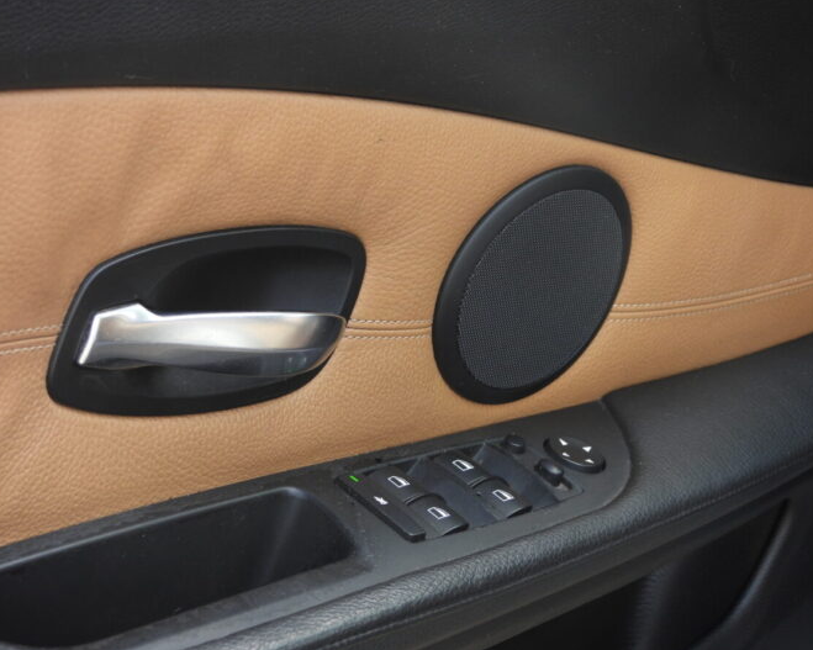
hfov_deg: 20.0
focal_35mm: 96
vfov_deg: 16.0
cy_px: 322
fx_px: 2310
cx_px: 380
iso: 110
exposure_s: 1/60
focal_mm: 16.3
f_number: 3.5
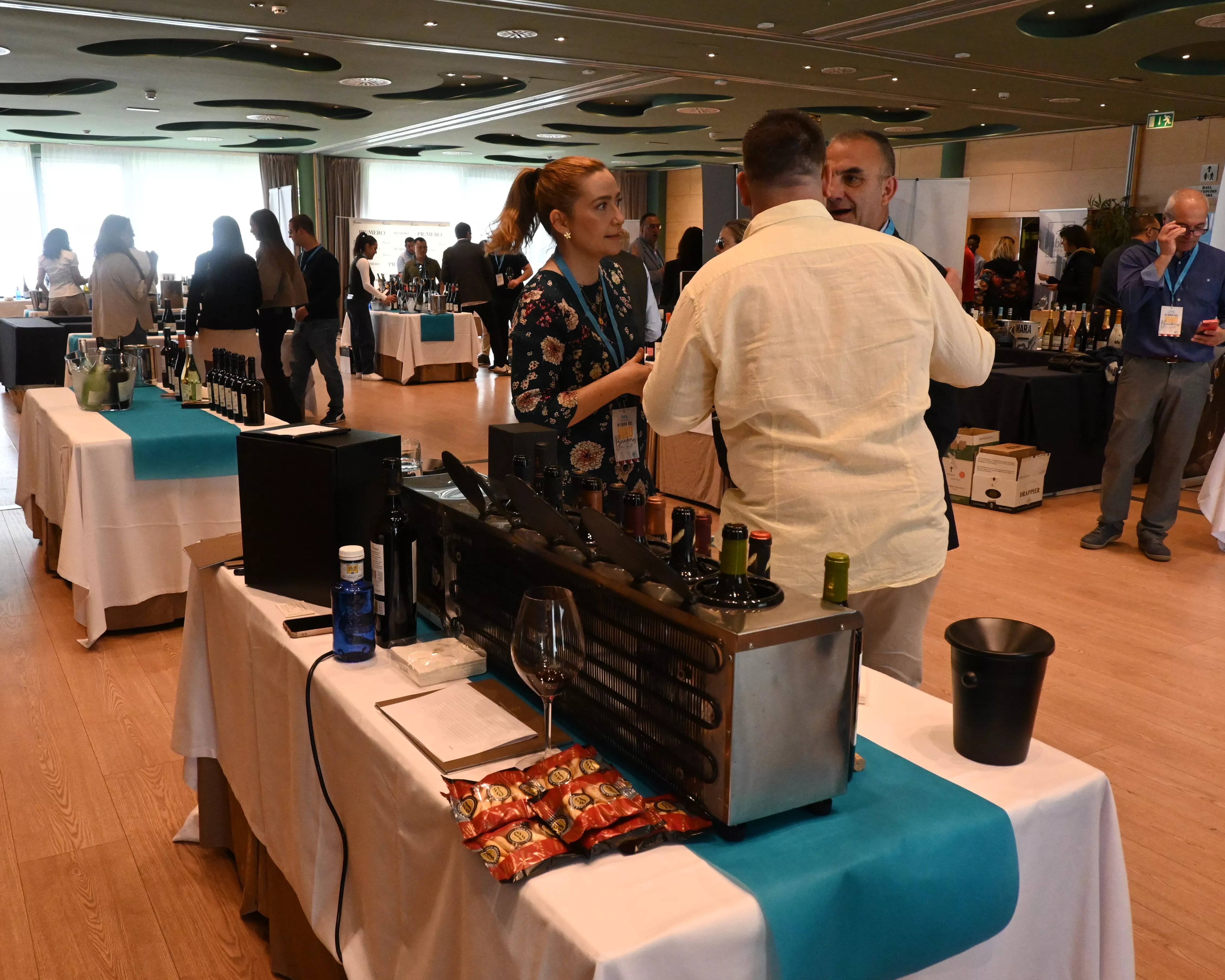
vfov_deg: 47.1
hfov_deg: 57.1
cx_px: 566
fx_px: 1124
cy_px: 494
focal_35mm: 31
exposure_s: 1/250
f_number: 8
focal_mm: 18
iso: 3200
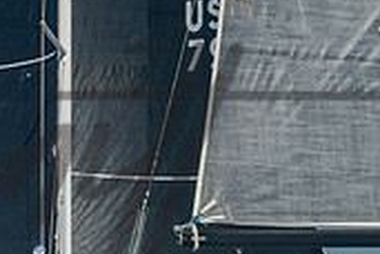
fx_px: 3990
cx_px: 22
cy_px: 159
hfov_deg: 5.4
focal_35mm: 378
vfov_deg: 3.6
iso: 160
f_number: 6.3
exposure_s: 1/1000
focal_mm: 97
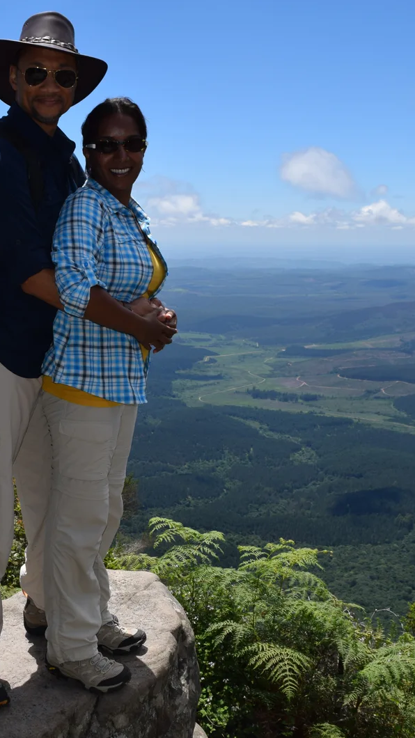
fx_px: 974
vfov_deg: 41.5
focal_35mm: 50
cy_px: 371
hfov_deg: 23.7
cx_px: 95
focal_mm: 21
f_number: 11
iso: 100
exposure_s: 1/200
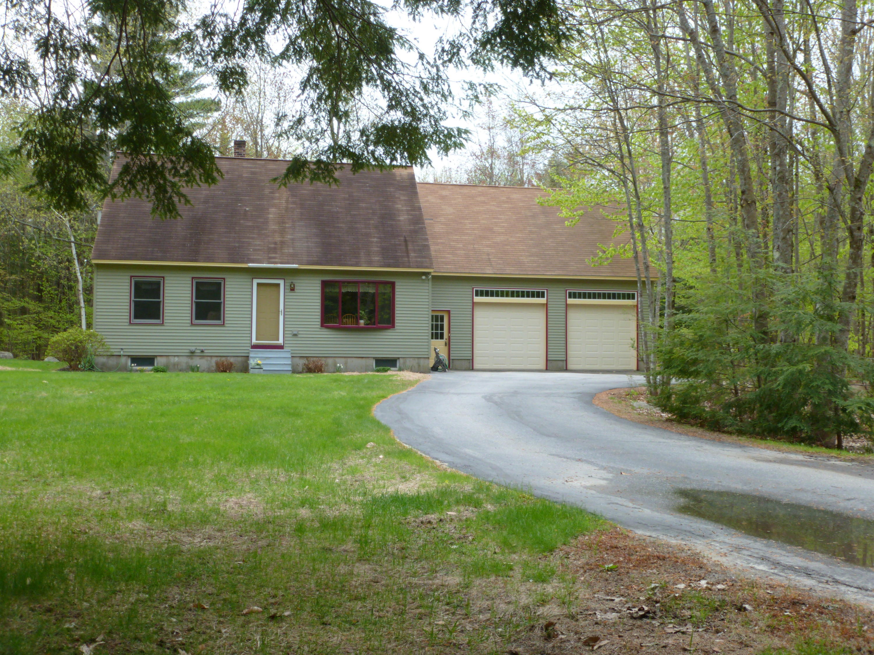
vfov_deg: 42.9
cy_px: 328
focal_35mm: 33
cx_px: 437
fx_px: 833
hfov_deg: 55.4
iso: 100
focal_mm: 5.9
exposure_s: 1/320
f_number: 3.6
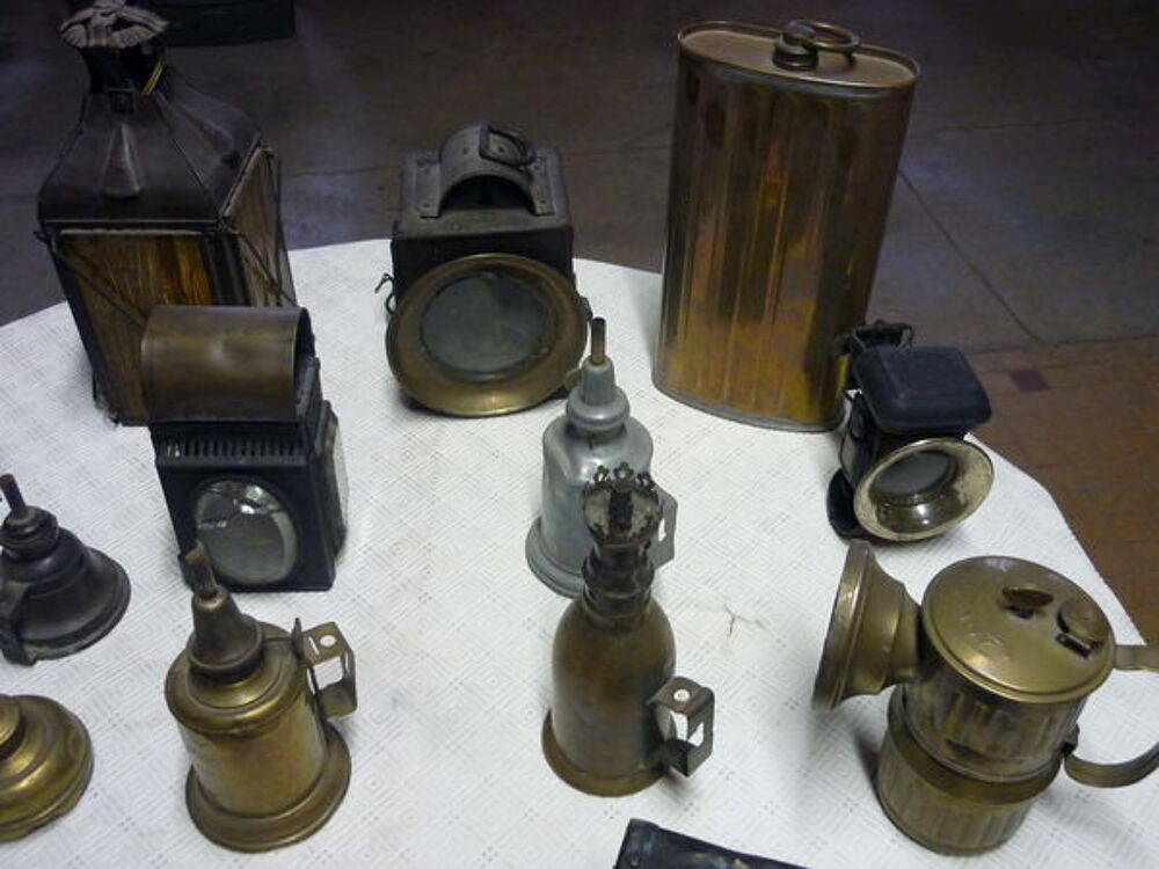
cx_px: 580
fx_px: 1105
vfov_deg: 42.9
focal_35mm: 33
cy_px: 434
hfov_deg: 55.4
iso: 320
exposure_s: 1/30
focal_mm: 5.5
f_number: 2.8
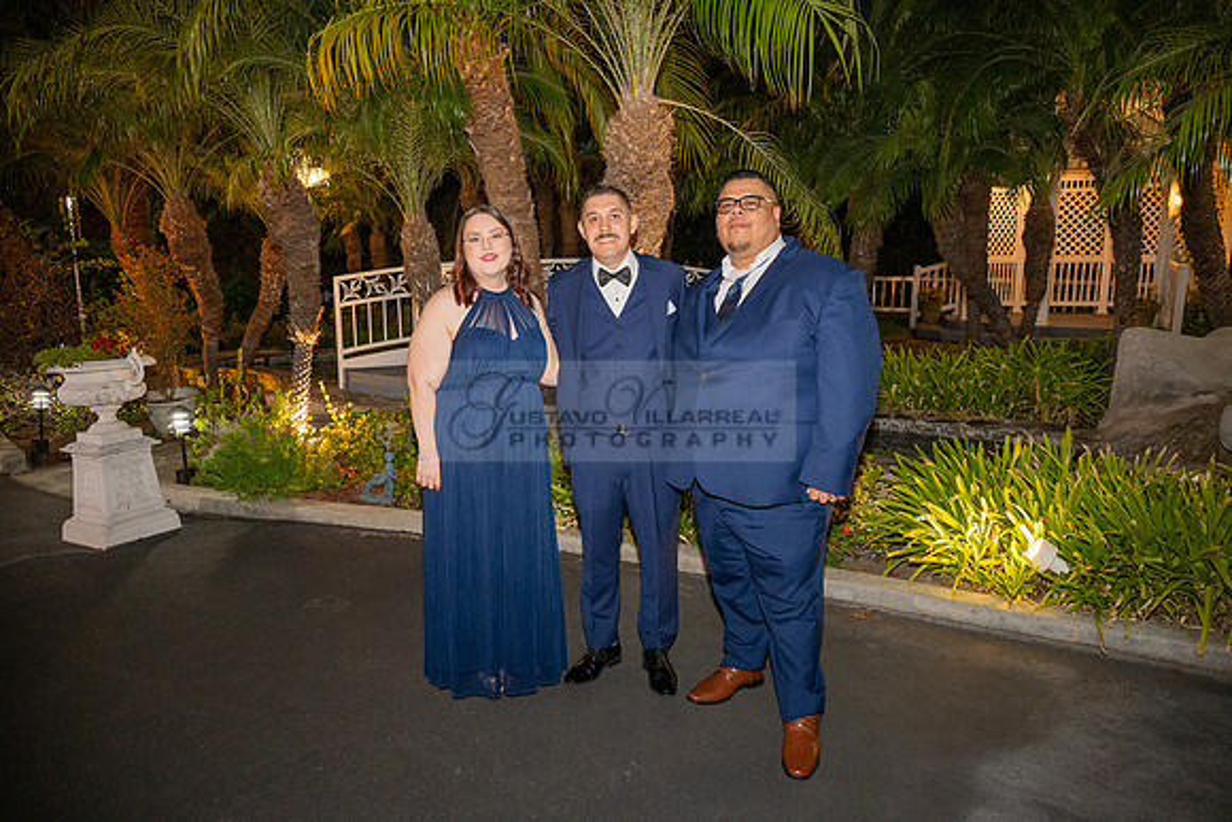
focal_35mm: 24
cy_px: 411
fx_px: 821
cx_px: 616
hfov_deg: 73.7
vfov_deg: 53.2
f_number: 4
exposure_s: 1/200
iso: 1250
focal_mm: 24
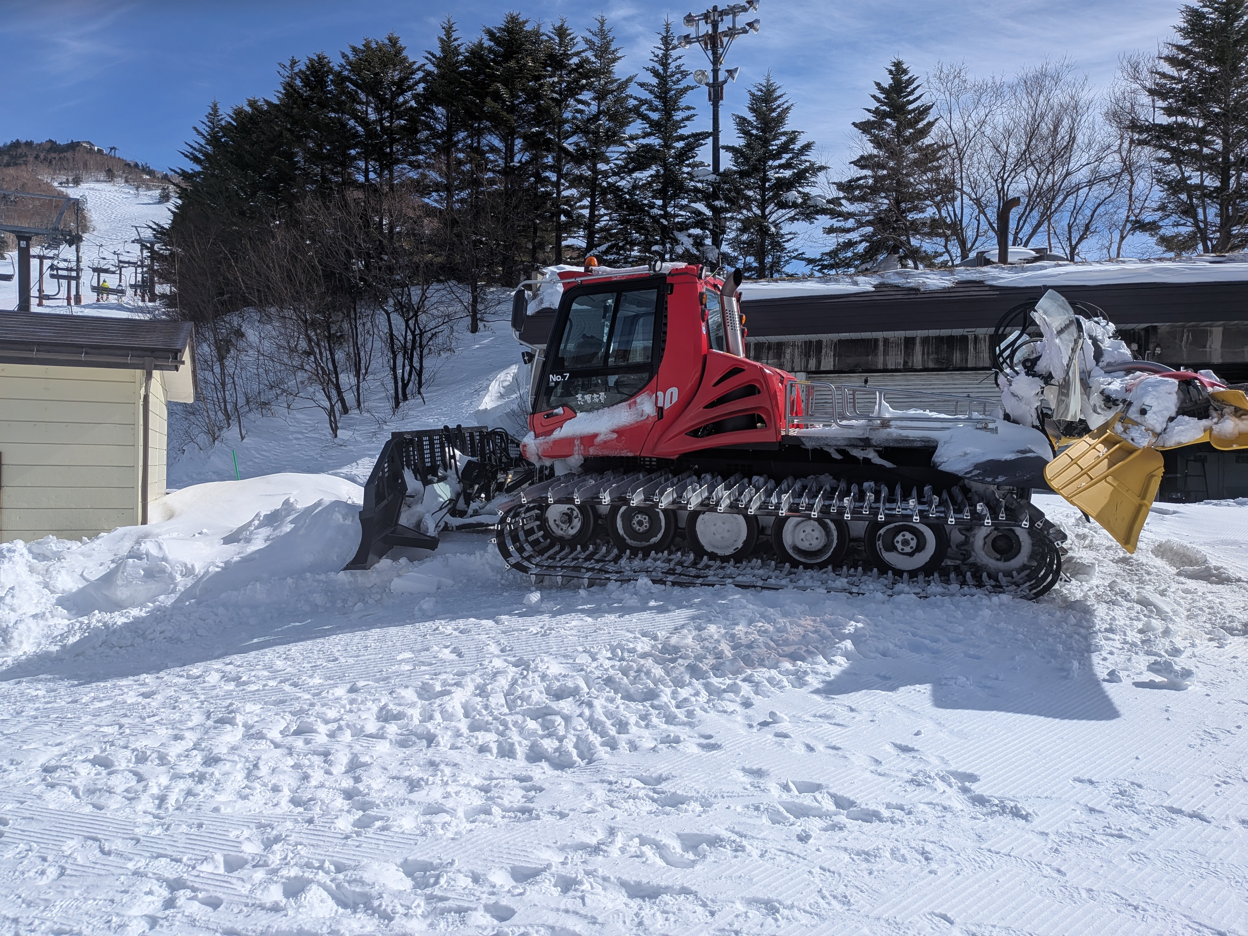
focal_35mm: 24
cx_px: 624
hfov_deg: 71.6
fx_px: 865
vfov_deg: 56.8
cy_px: 468
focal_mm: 4.53
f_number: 1.7
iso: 28
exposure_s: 1/3049
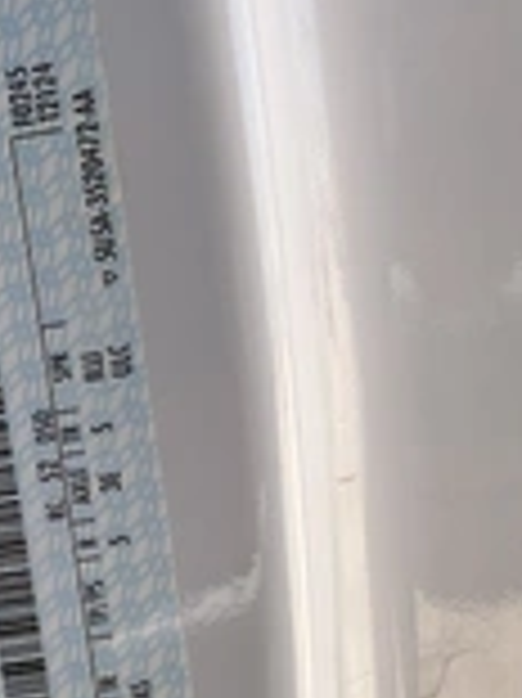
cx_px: -4
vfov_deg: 30.9
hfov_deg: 22.7
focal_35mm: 62
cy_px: 482
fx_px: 1248
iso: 50
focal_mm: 2.22
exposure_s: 1/507
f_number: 2.2
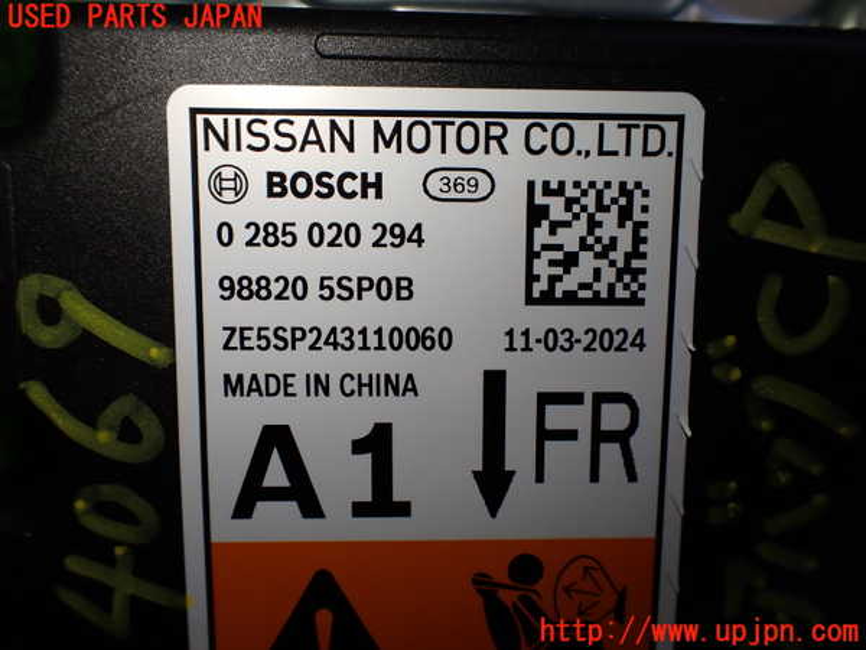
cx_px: 433
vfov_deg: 46.8
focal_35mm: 30
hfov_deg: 60.0
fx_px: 751
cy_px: 325
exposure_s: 1/160
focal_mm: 5.4
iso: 100
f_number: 3.2
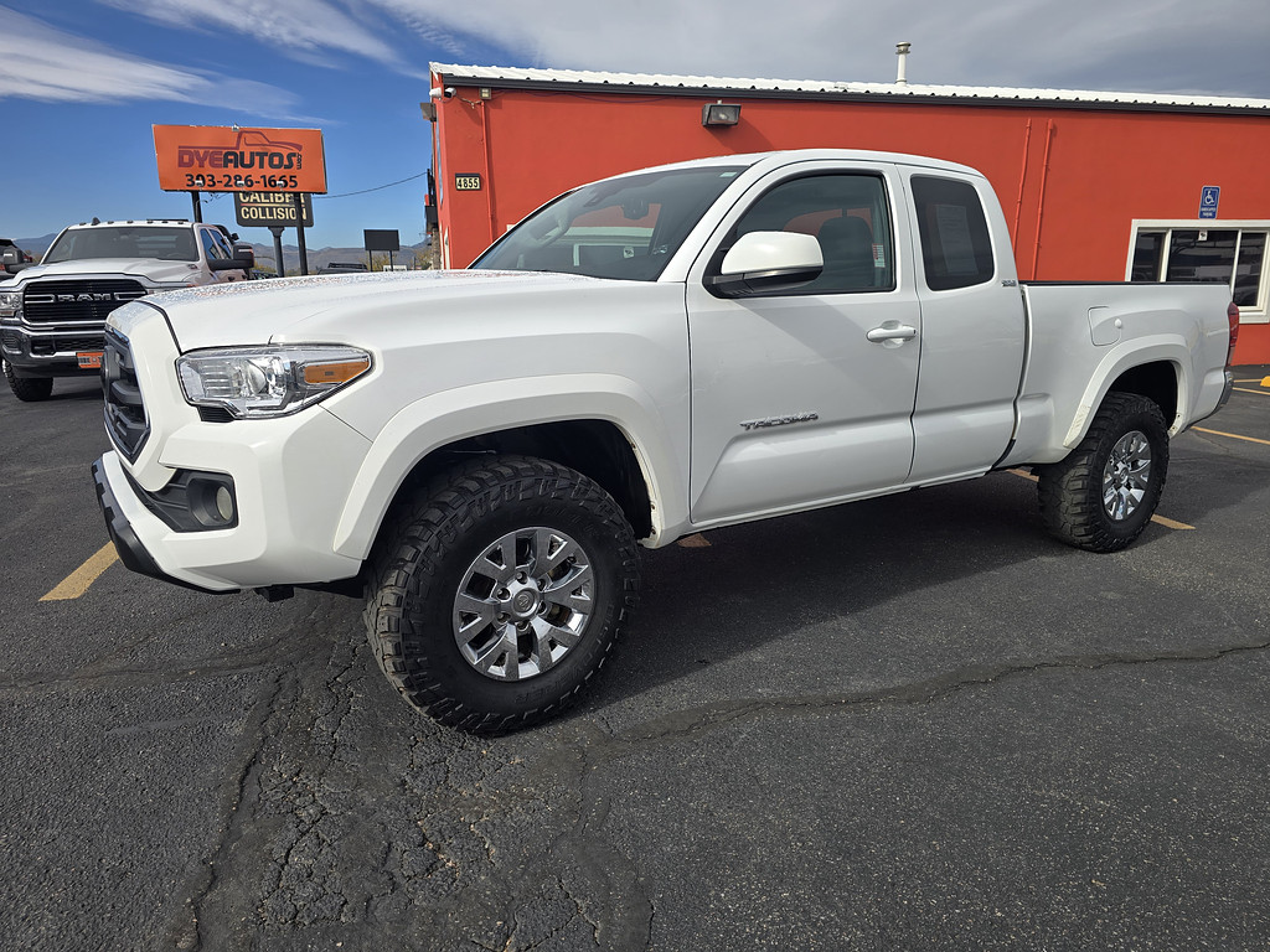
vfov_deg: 58.9
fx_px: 844
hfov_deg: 73.9
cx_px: 635
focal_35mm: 23
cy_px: 476
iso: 12
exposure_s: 1/696
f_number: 1.7
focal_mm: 6.3
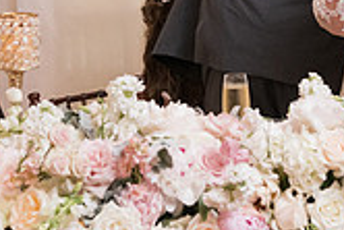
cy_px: -140
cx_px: 191
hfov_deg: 11.7
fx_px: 1674
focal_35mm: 175
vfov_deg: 7.7
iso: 1800
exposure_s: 1/125
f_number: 5
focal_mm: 50
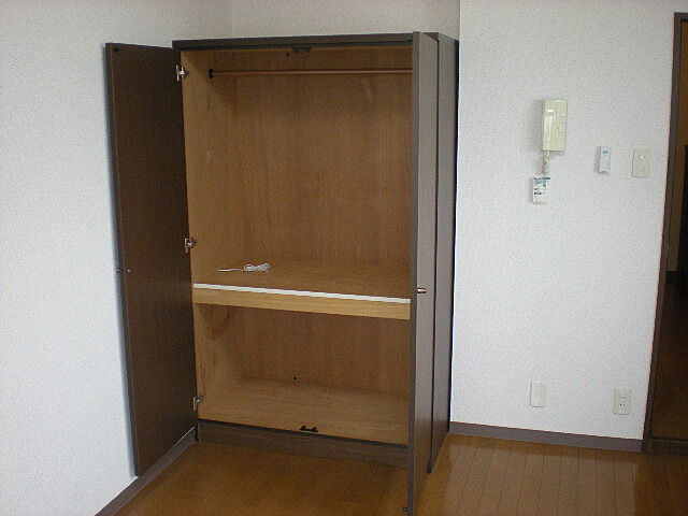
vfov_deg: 37.7
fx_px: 755
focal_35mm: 38
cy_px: 258
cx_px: 344
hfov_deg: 49.0
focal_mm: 6.3
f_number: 3.1
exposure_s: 1/24.3
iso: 200
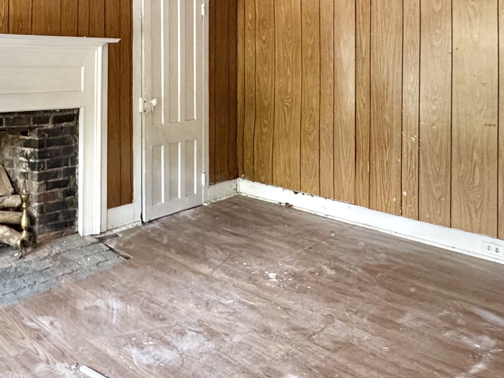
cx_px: 37
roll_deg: -0.8
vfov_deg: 37.4
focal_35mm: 36
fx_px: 524
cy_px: 48
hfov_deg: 45.7
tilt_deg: -0.4
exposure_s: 1/99
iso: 320
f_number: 2.2
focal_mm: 2.22
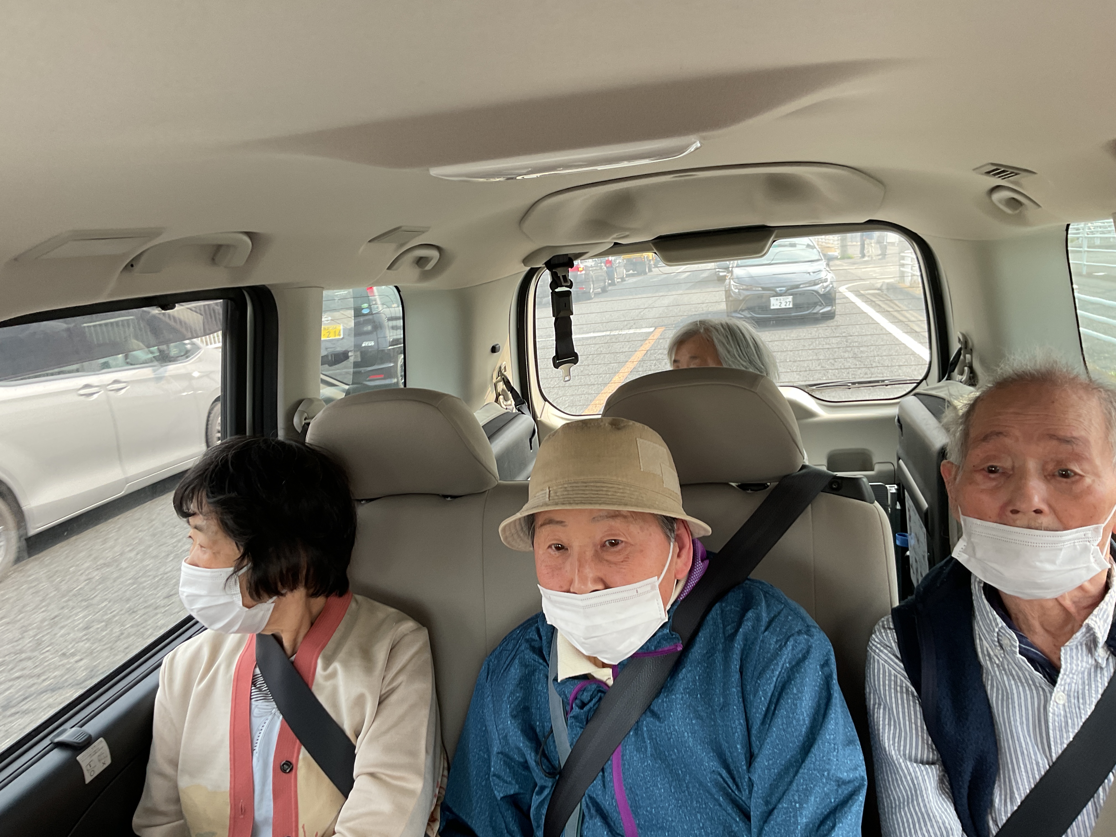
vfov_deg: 48.2
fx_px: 935
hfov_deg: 61.7
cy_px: 418
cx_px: 558
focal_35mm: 29
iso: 50
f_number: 1.8
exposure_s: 1/120
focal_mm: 3
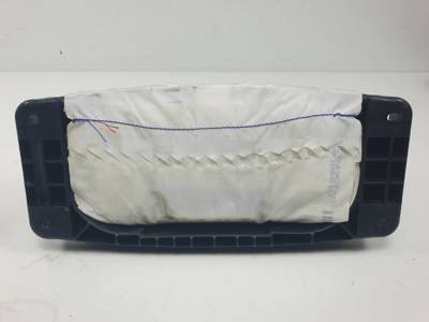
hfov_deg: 67.3
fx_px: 322
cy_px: 161
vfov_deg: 53.1
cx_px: 214
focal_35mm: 26
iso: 50
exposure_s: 1/229
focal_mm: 4.3
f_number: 2.4
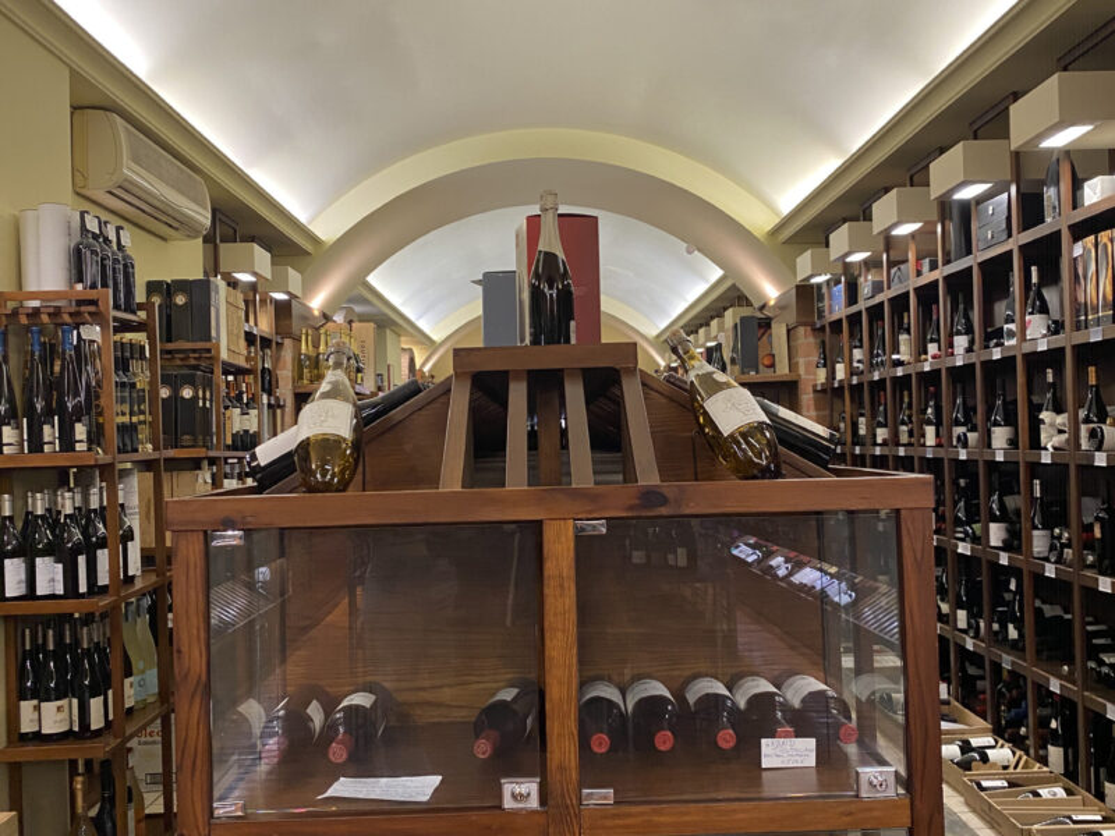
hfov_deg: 67.3
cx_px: 558
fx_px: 837
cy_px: 418
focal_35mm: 26
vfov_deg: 53.1
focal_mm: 4.25
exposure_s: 1/50
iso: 160
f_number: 1.8
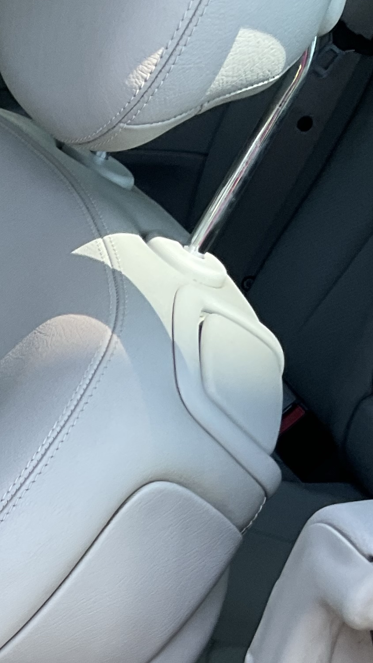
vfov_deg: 23.6
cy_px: 714
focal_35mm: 85
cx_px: -294
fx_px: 1495
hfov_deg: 12.9
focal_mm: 3
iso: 32
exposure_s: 1/100
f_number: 1.8
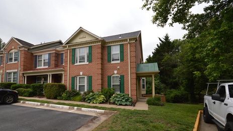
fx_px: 105
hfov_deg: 95.8
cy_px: 81
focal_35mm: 17
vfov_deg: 63.2
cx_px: 109
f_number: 8
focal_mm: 10
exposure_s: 1/200
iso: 100
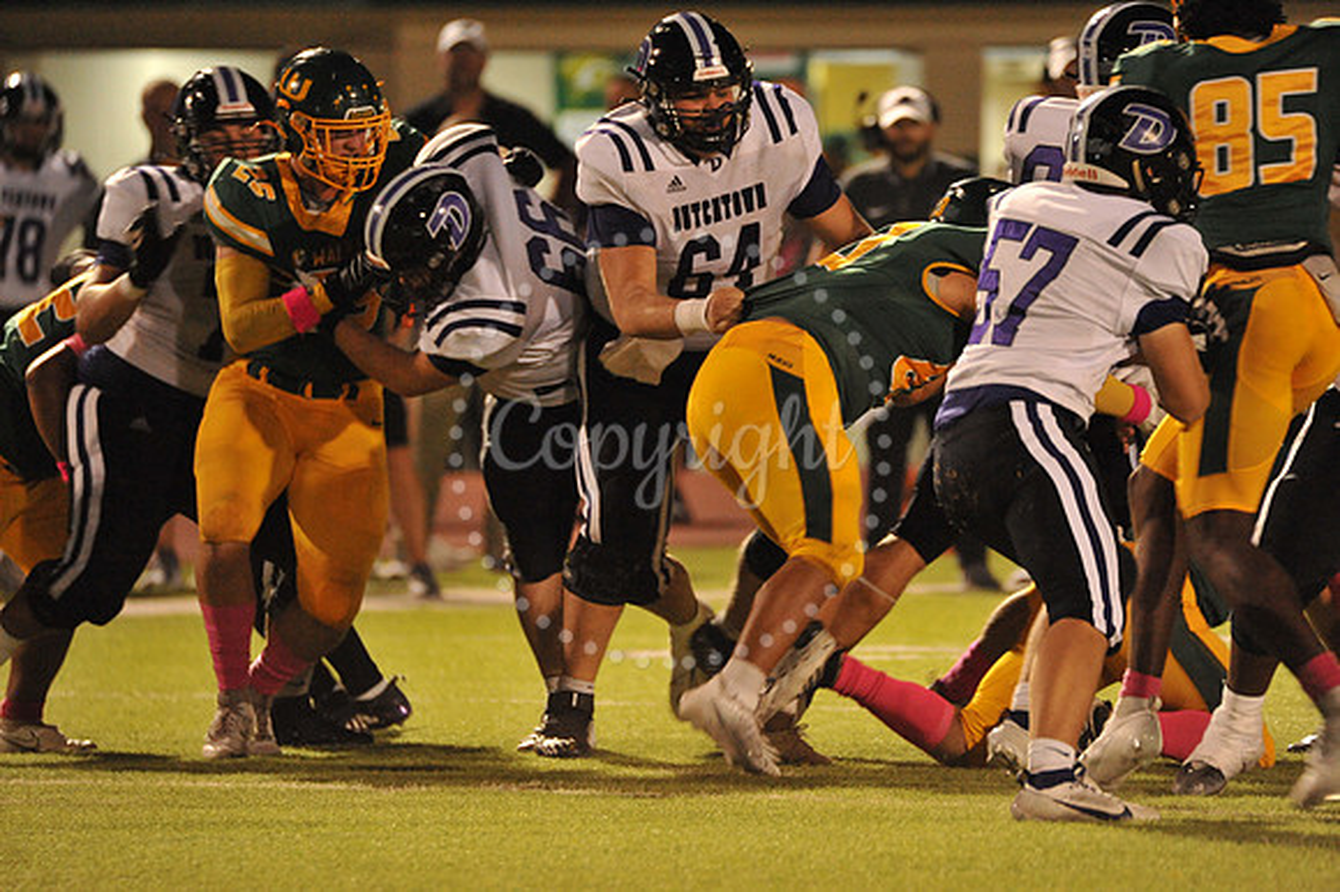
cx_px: 670
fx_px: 18600
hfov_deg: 4.1
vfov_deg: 2.7
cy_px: 446
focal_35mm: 500
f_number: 6.3
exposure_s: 1/160
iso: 6400
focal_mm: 500
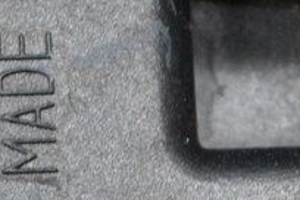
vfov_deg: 3.3
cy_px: 348
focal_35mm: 414
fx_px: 3446
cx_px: -21
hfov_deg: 5.0
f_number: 5.6
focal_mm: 55
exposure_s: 1/60
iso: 720
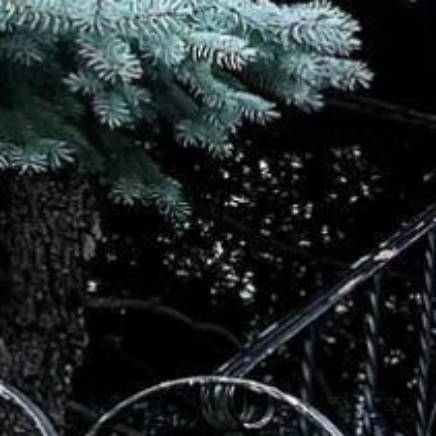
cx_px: 1494
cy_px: 463
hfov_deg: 9.6
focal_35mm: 109
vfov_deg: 15.6
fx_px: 1553
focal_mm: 1.57
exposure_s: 1/189
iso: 32
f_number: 1.8
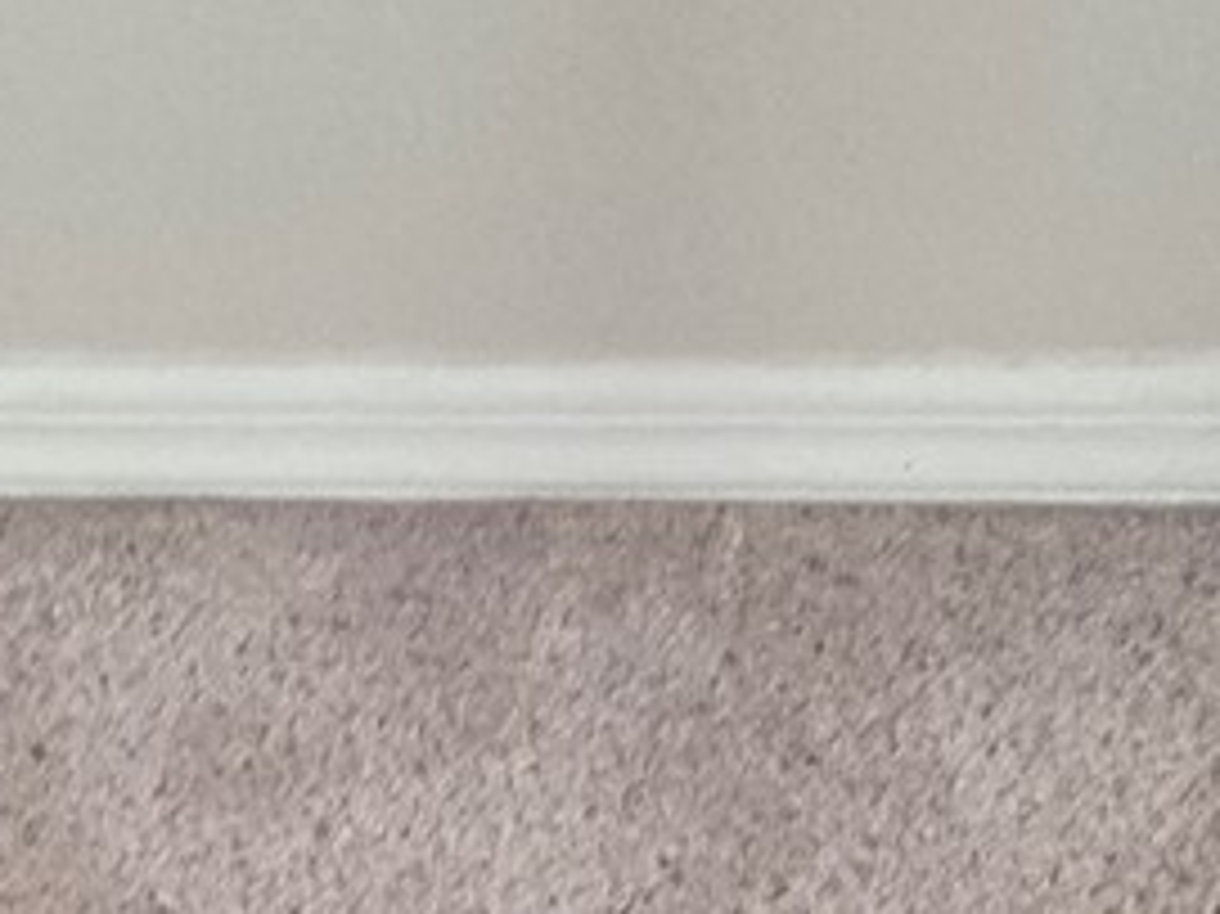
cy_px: 1675
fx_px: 4791
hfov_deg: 14.0
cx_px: -284
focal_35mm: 136
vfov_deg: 10.2
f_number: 1.8
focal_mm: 5.4
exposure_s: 1/120
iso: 400
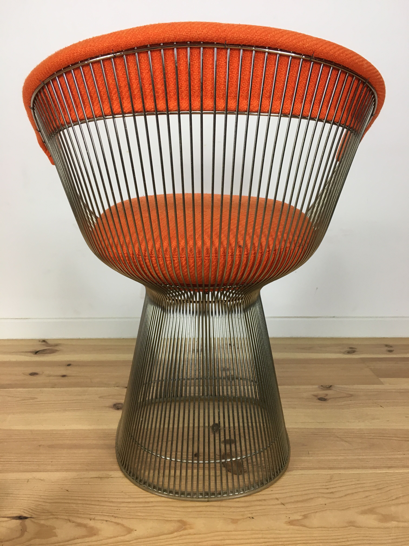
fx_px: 457
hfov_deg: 48.2
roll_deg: -0.8
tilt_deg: -13.9
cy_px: 273
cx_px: 204
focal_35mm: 29
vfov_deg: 61.7
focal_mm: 4.15
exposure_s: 1/33
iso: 50
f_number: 2.2
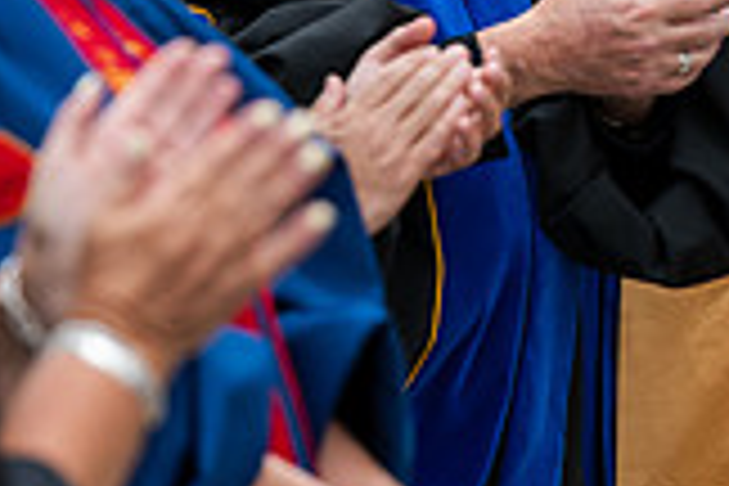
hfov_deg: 5.2
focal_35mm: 394
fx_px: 7978
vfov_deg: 3.5
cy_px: -137
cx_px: 540
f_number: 3.2
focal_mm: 110
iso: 400
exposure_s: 1/800
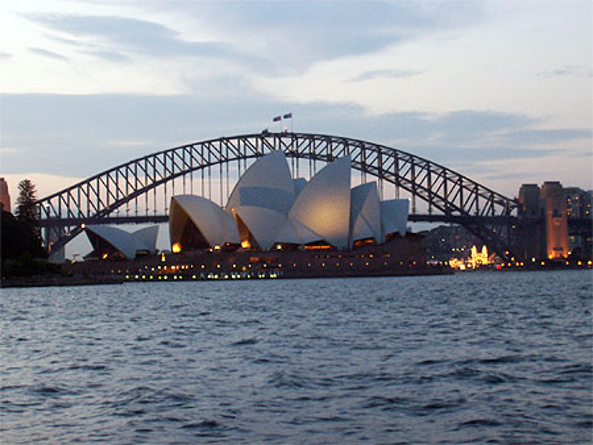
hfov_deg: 22.0
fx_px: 1525
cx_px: 296
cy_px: 222
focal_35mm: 89
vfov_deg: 16.6
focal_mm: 13.5
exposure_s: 1/8
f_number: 4.1
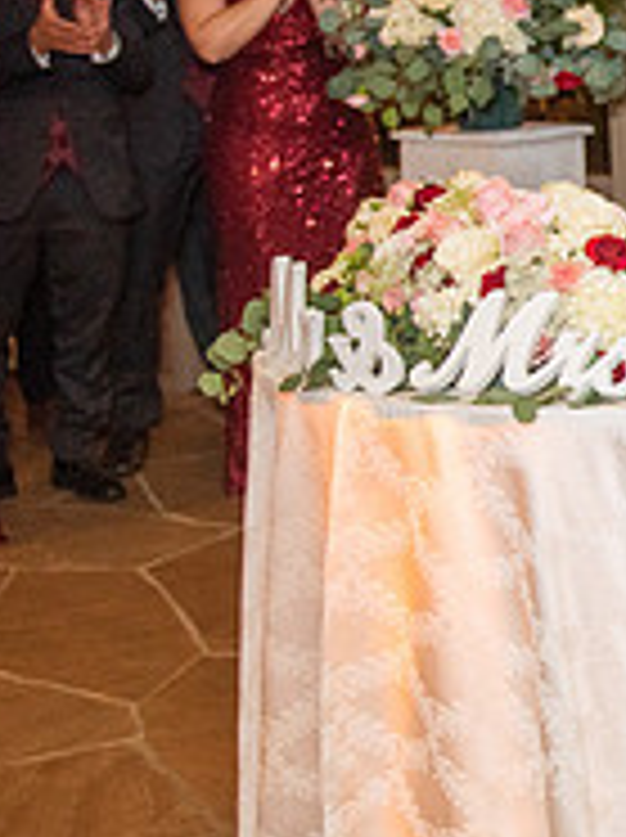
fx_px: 2030
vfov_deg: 23.3
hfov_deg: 15.5
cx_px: 1054
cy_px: 308
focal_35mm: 84
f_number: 2.8
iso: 1250
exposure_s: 1/125
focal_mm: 28
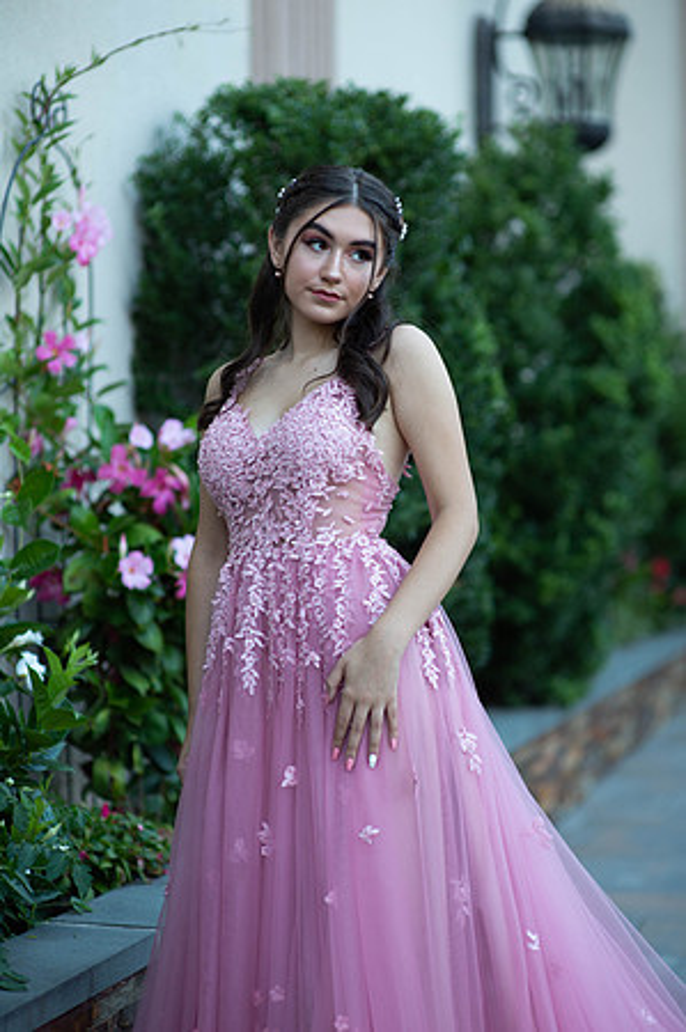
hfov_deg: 16.0
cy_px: 516
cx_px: 343
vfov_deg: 23.9
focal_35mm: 85
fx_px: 2435
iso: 250
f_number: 2
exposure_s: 1/640
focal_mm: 85
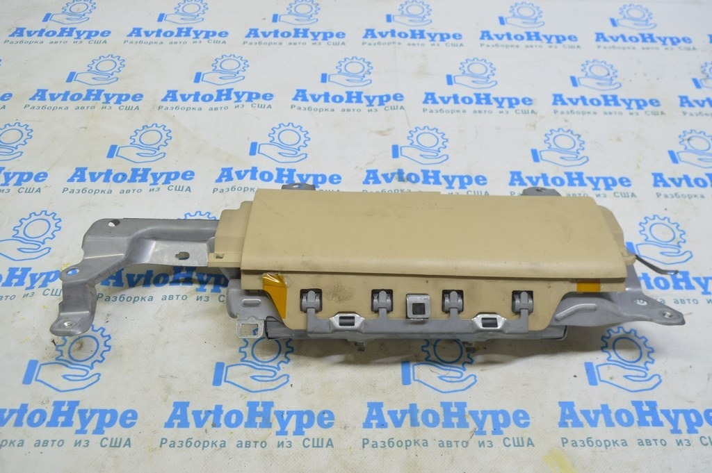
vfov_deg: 43.5
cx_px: 356
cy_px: 236
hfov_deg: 62.0
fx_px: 593
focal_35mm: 30
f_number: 5.6
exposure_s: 1/20
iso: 400
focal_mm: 20
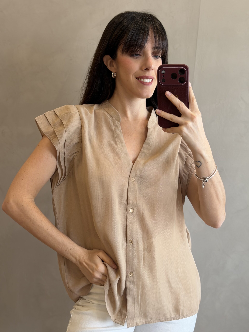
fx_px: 460
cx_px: 124
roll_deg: -3.4
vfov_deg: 39.7
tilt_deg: -13.5
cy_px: 166
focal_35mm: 48
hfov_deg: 30.3
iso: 100
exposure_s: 1/98
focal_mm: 6.76
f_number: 1.78
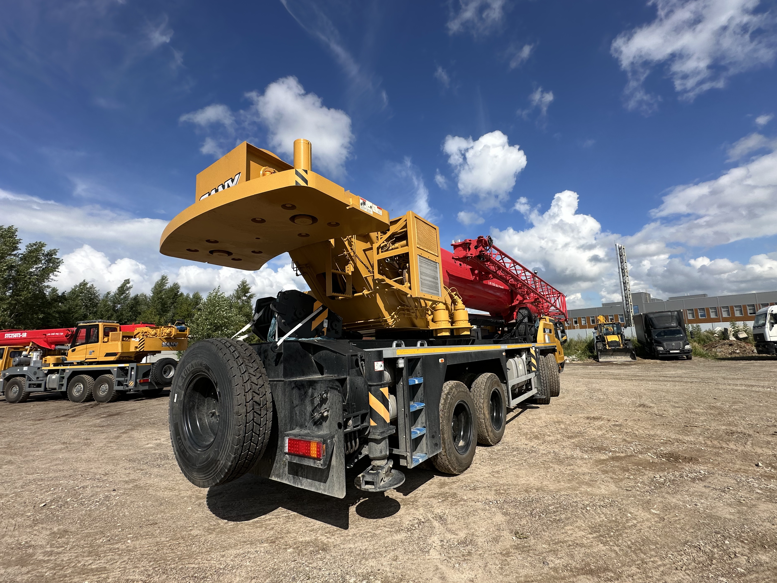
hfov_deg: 98.2
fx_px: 337
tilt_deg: +11.5
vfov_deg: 81.7
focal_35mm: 15
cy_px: 299
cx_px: 394
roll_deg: +1.3
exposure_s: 1/2353
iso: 50
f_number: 2.2
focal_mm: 2.22
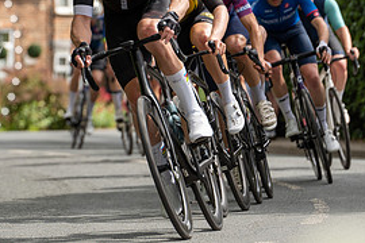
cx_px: 105
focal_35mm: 350
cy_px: -17
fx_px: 3548
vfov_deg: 3.9
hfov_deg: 5.9
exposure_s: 1/640
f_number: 4
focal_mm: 163
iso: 100
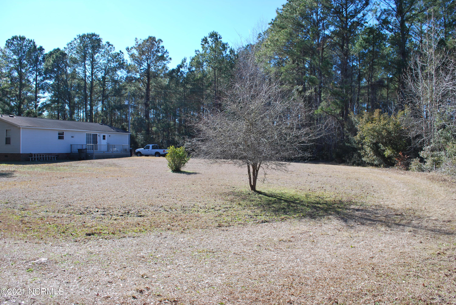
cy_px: 152
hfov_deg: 67.3
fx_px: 342
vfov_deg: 48.0
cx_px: 228
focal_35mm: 27
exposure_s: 1/160
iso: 100
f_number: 6.3
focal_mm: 18
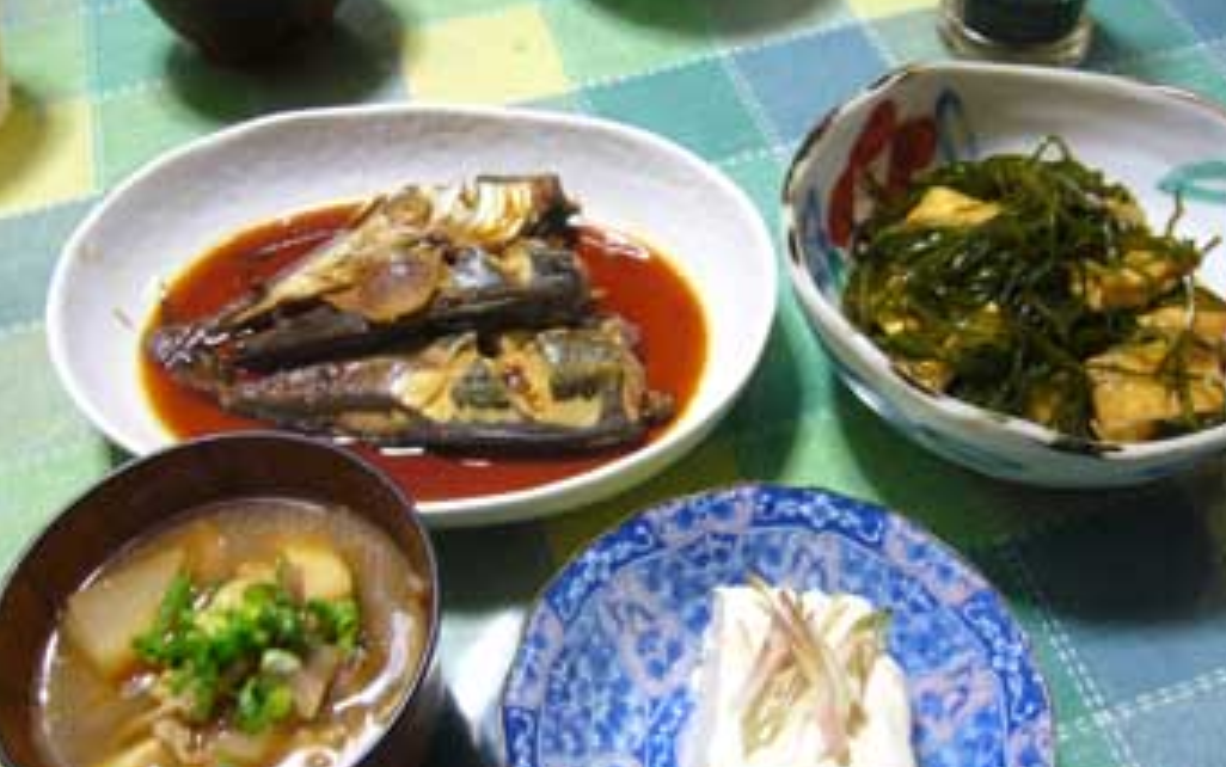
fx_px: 1270
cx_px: 617
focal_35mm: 38
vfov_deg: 33.6
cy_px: 432
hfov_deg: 51.5
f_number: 2.8
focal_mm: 5.8
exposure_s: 1/8
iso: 200
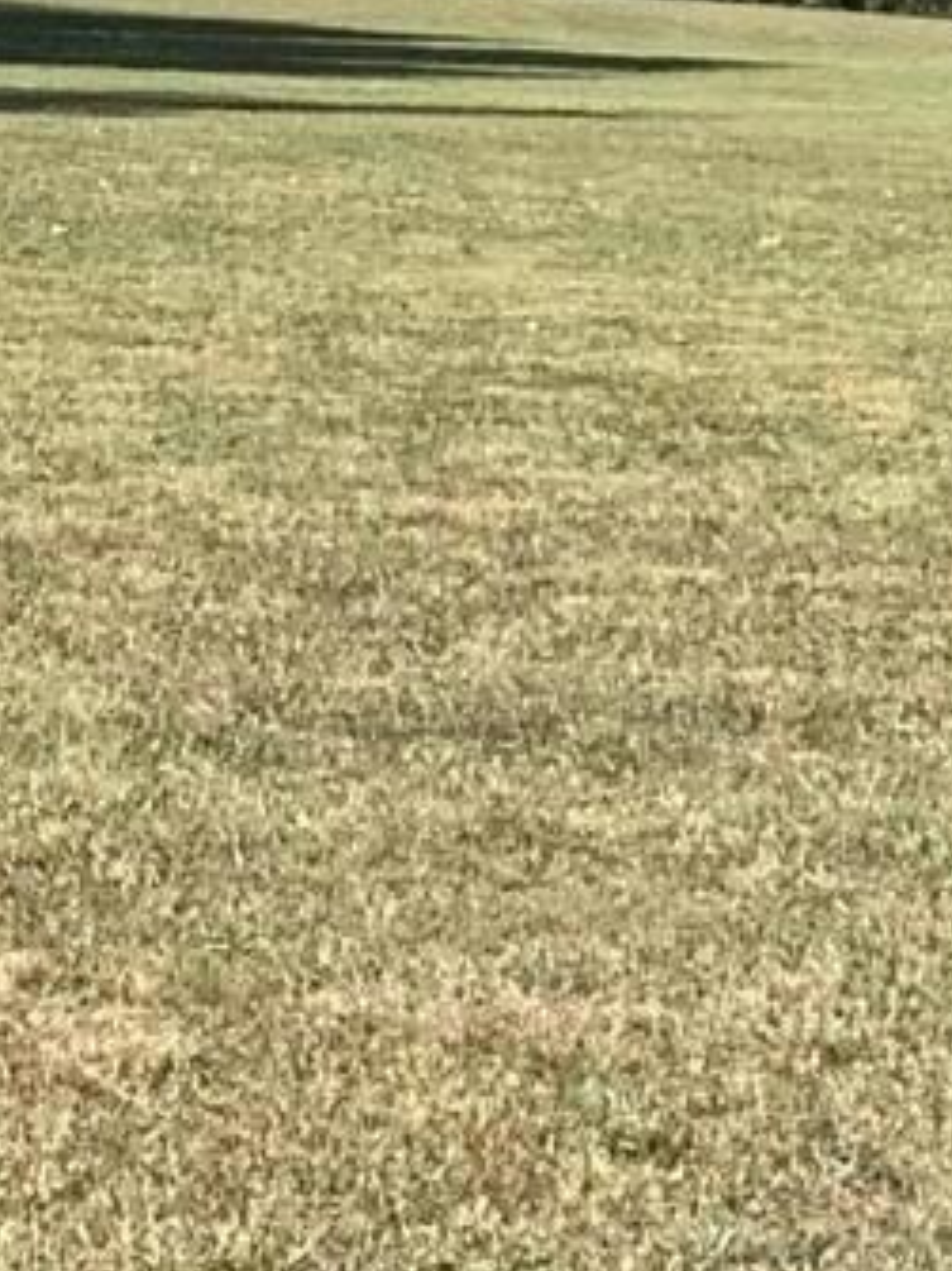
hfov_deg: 7.9
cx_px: -394
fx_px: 6788
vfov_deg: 10.5
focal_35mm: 185
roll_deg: -1.3
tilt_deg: -0.6
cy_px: -262
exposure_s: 1/840
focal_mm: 3.3
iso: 25
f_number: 2.4
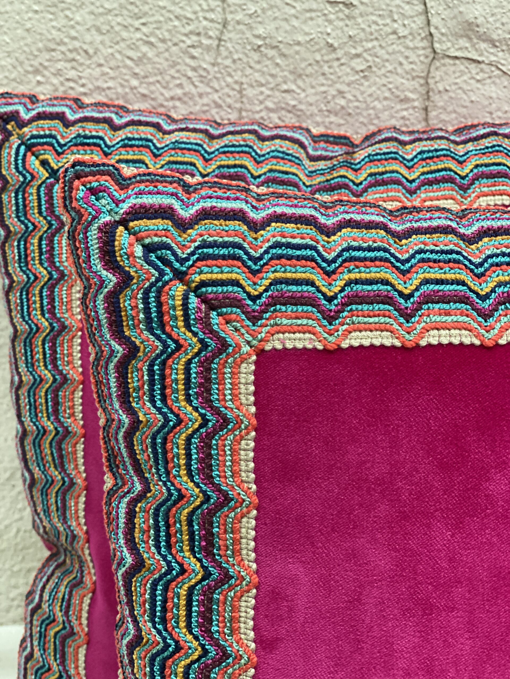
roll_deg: +1.8
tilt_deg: -22.6
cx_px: 255
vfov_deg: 36.8
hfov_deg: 28.0
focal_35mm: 52
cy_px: 340
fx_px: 1021
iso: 250
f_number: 2
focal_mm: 6
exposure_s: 1/73
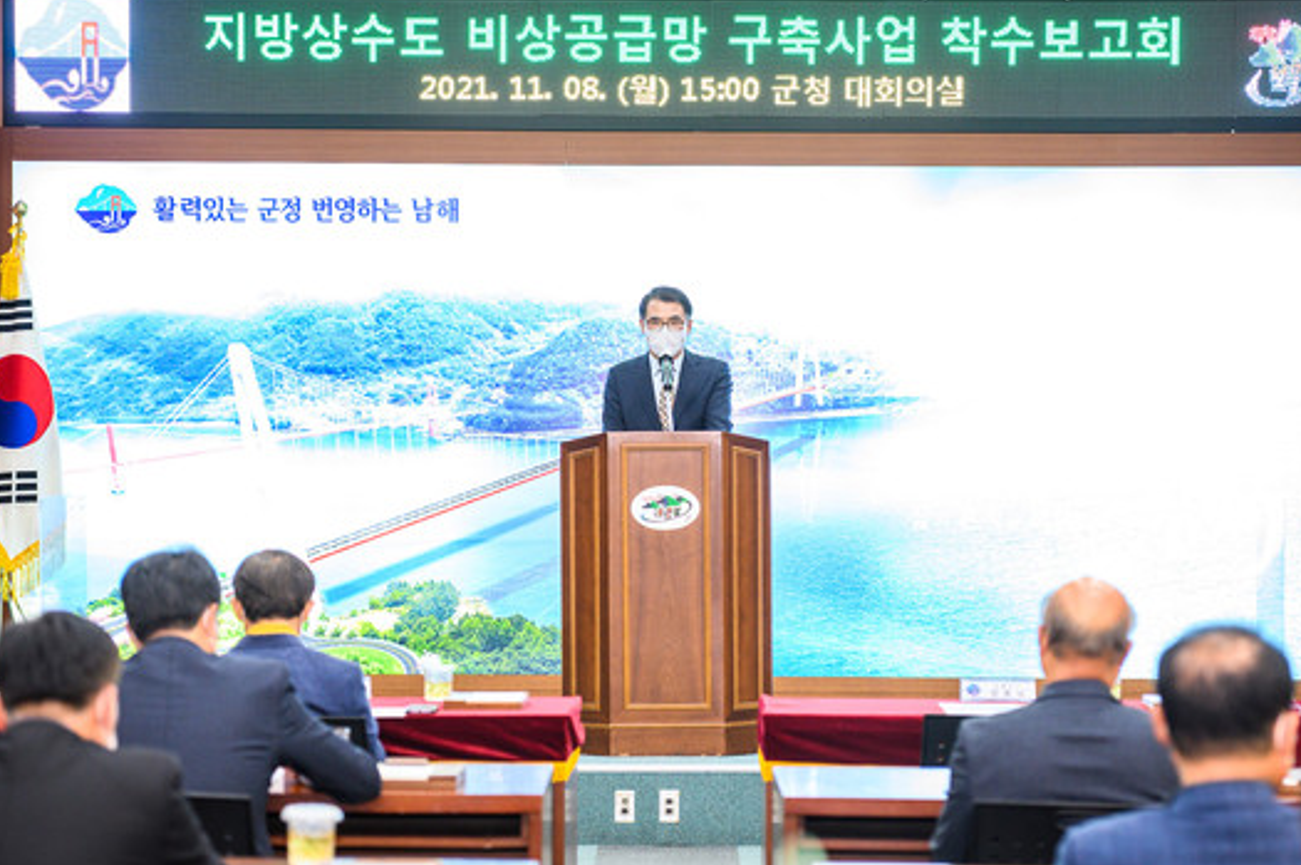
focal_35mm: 105
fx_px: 3791
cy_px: 441
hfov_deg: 19.5
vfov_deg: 13.0
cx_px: 667
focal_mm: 95
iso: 2000
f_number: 3.5
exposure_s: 1/200
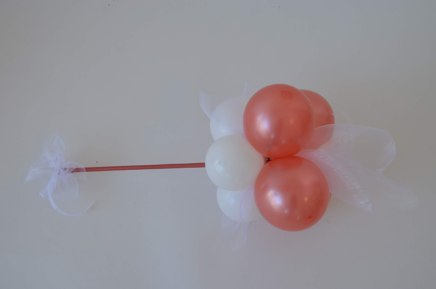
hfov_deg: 35.1
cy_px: 144
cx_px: 218
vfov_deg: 23.7
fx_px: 689
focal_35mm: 57
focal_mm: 38
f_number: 5.6
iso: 250
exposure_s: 1/125
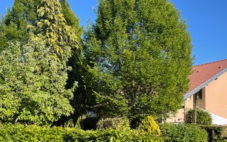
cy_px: 134
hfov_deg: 41.8
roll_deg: +1.9
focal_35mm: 48
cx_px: 117
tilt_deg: -4.4
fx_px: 297
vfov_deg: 25.8
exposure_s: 1/1795
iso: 32
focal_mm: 4.2
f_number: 1.6
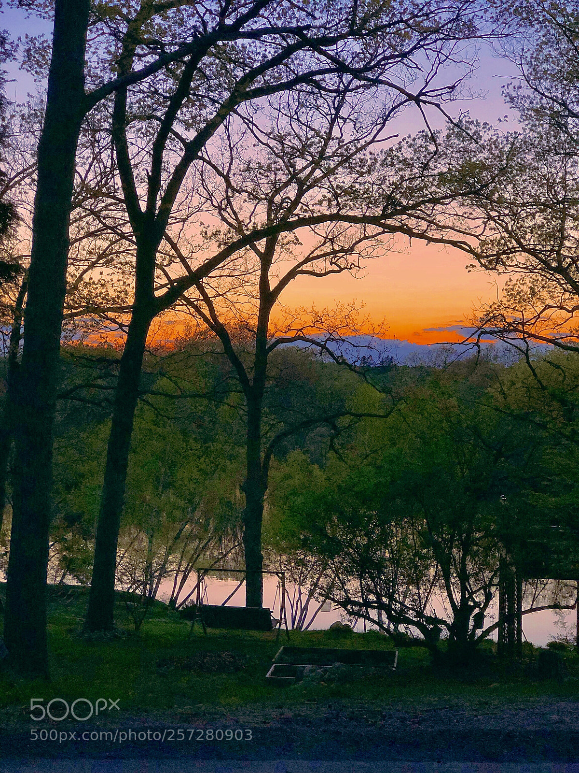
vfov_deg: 33.8
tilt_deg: +0.4
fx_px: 1271
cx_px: 290
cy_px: 386
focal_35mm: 57
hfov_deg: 25.7
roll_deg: -0.7
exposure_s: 1/120
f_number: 2.8
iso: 160
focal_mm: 6.6
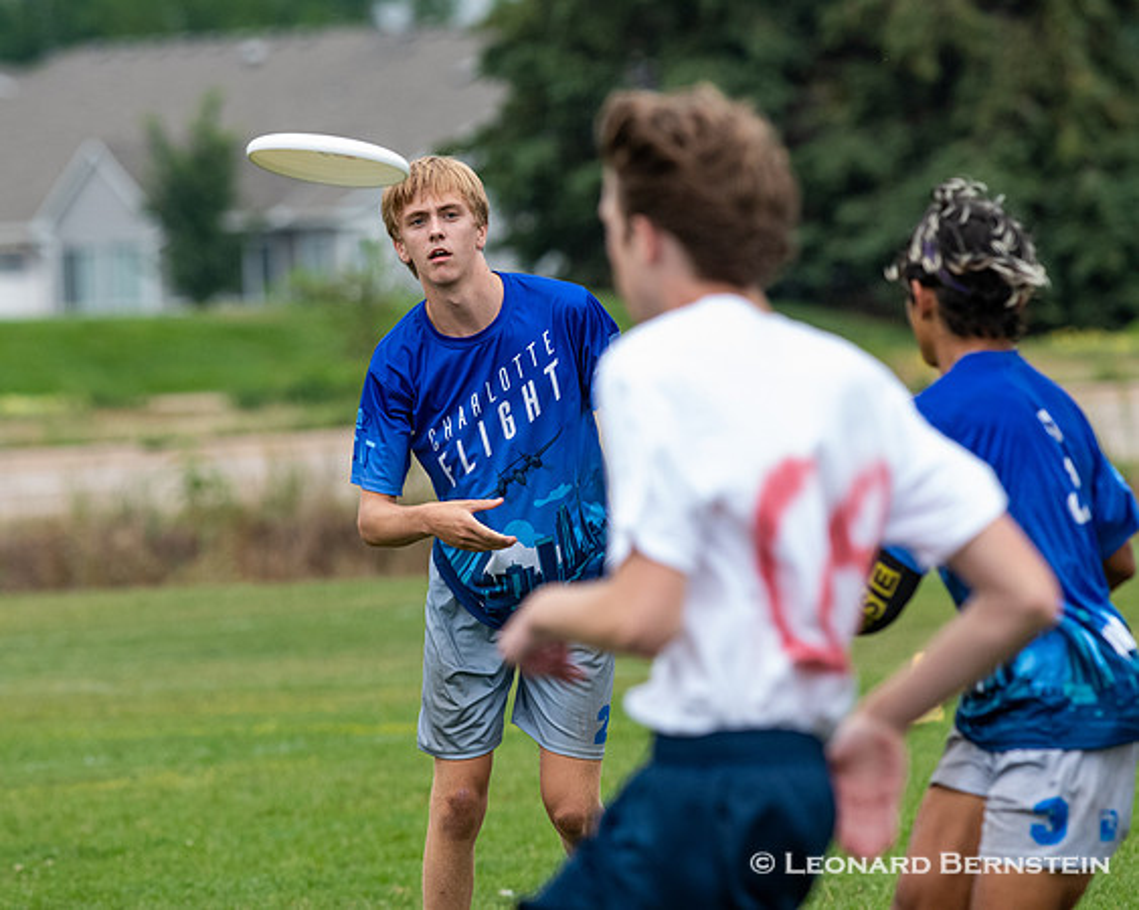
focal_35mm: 509
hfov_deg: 3.8
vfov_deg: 3.0
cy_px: 453
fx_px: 17160
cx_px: 522
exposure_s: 1/1600
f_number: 6.3
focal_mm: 300
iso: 1600
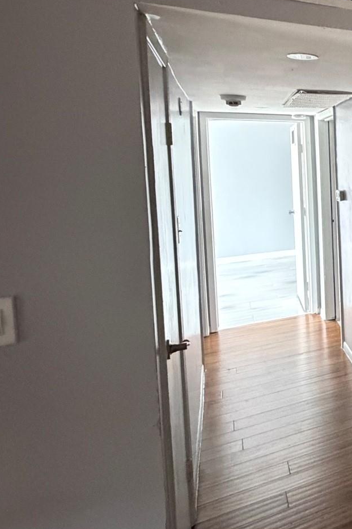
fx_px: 469
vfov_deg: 57.6
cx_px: 548
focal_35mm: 32
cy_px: 182
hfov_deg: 26.8
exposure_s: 1/60
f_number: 2.2
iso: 1250
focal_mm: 2.22
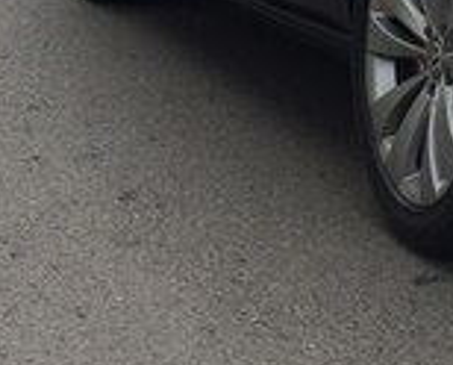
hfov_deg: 15.8
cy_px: -187
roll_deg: -1.5
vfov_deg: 12.2
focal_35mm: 121
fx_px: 1626
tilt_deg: -1.9
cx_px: 329
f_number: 2.2
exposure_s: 1/466
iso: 32
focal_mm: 4.15
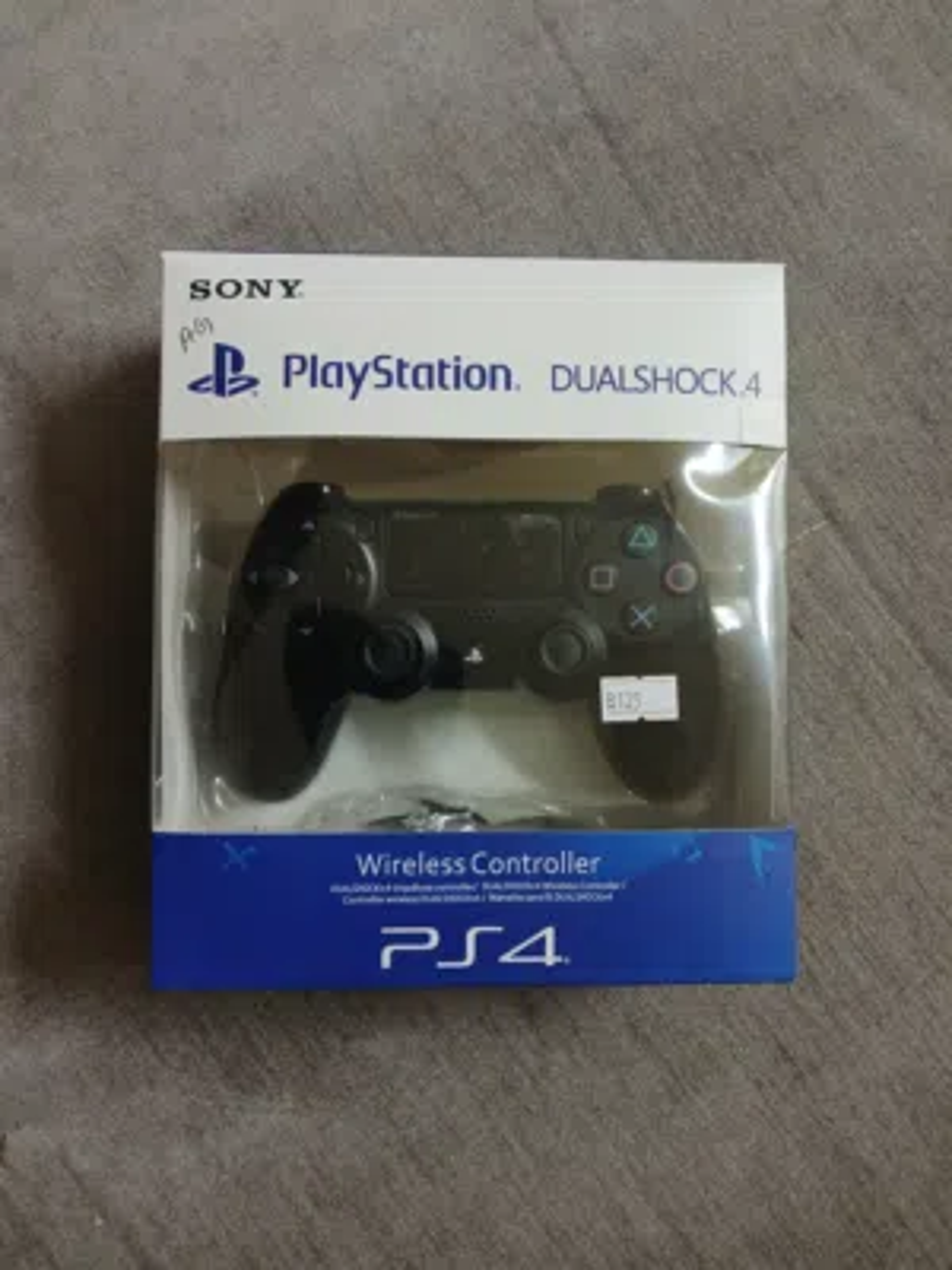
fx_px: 990
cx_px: 476
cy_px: 635
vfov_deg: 65.3
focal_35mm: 27
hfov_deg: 51.4
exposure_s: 1/25
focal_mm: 4
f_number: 1.8
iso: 250
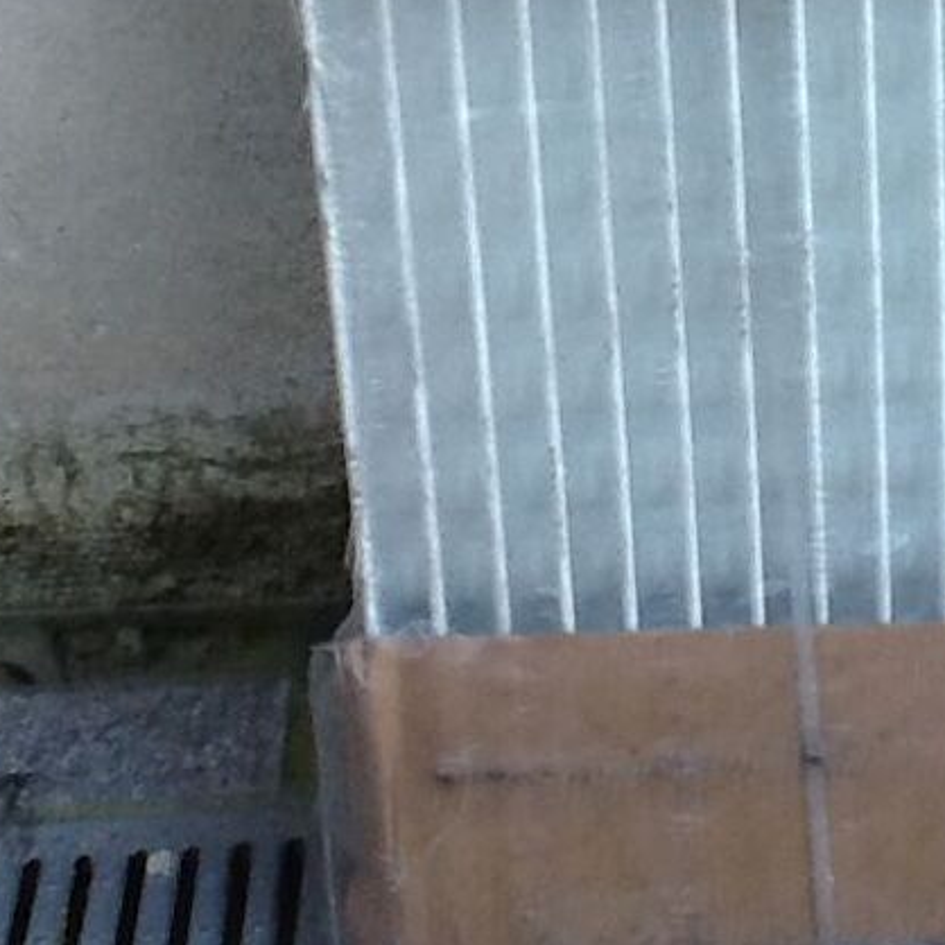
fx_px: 2872
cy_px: 206
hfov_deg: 18.3
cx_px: 916
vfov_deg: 18.5
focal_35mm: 93
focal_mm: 2.03
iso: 40
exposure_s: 1/125
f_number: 2.4
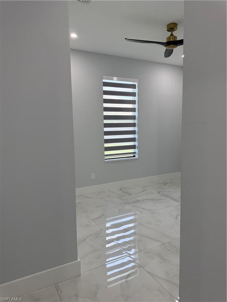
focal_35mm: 24
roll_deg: +0.0
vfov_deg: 71.6
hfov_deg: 56.8
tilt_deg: -5.8
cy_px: 151
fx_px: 210
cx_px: 114
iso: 200
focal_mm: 6.76
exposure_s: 1/222
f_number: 1.78
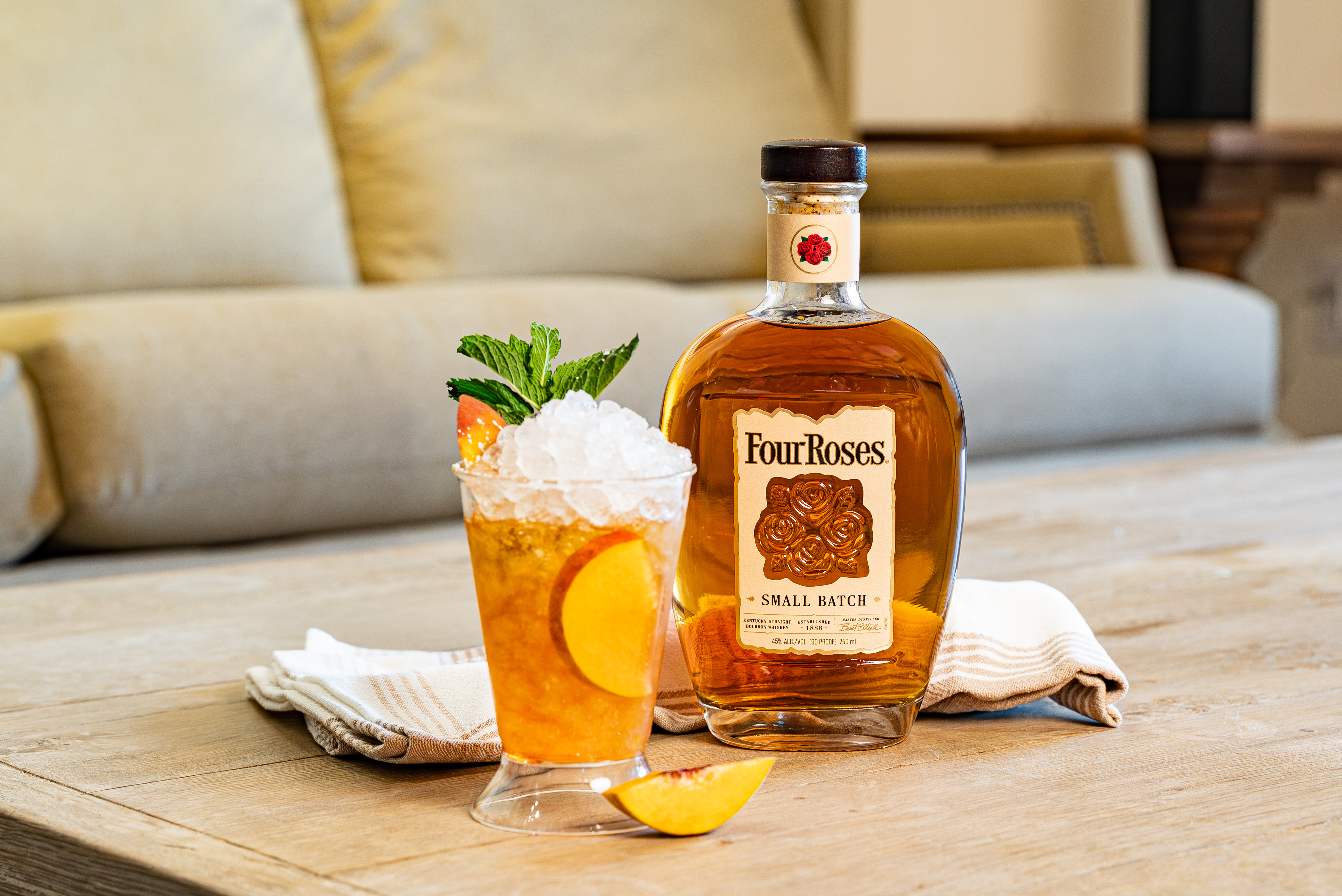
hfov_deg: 23.9
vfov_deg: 16.1
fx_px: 3170
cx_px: 671
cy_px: 448
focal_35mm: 85
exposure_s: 1/80
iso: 500
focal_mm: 85
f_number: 5.6
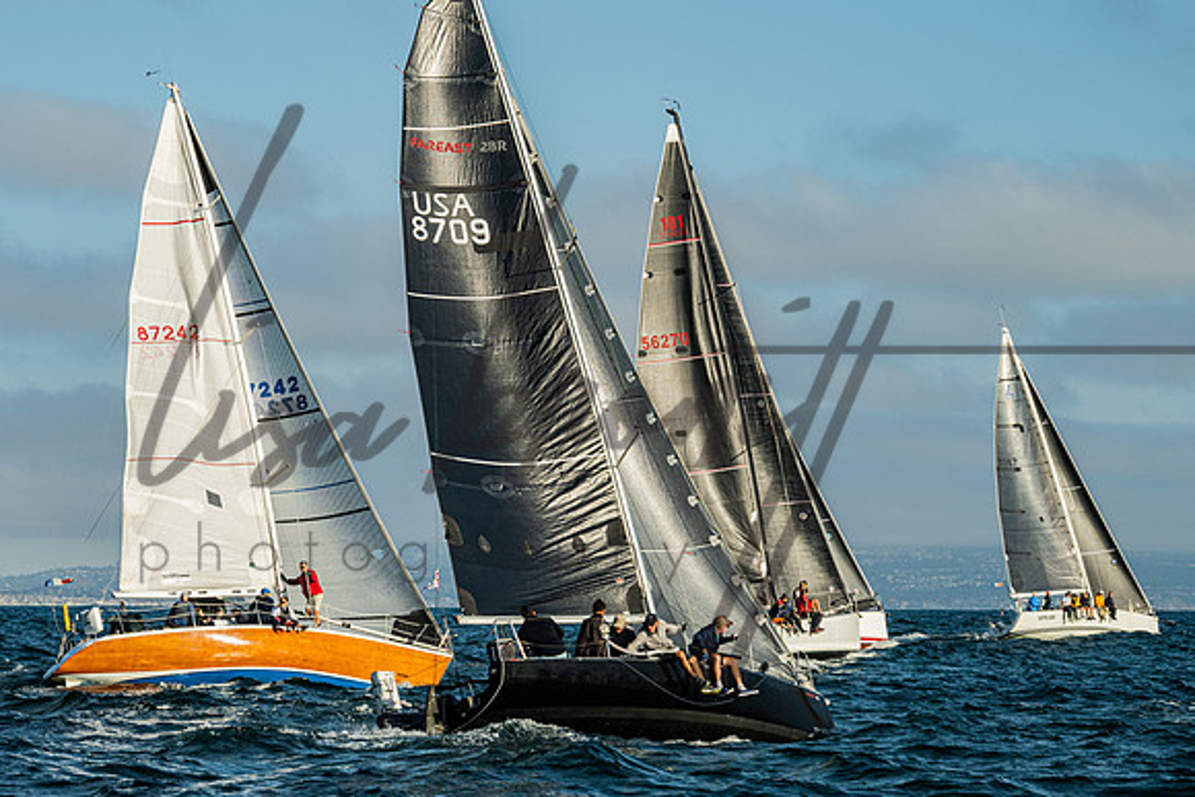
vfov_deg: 10.3
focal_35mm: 133
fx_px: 4399
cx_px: 583
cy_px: 247
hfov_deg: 15.5
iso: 250
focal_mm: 96
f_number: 6.3
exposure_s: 1/640
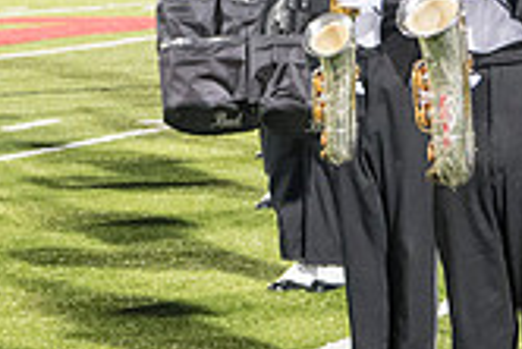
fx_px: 3541
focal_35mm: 244
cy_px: -162
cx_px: 374
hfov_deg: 8.4
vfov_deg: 5.6
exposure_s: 1/125
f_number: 5.6
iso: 5000
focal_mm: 70
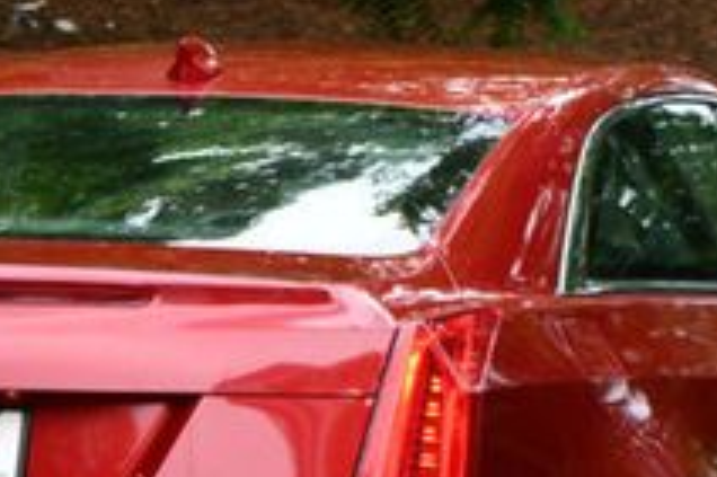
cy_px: 315
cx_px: 230
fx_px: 7025
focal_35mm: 353
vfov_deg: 3.9
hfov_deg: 5.8
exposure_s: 1/250
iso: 400
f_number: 5.6
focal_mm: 78
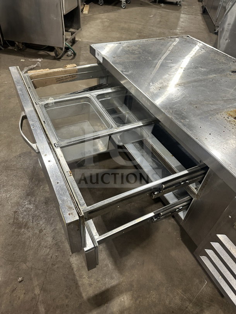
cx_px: 118
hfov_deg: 56.8
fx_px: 218
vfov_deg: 71.6
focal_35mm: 24
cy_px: 157
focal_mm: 6.86
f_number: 1.78
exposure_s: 1/65
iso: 250
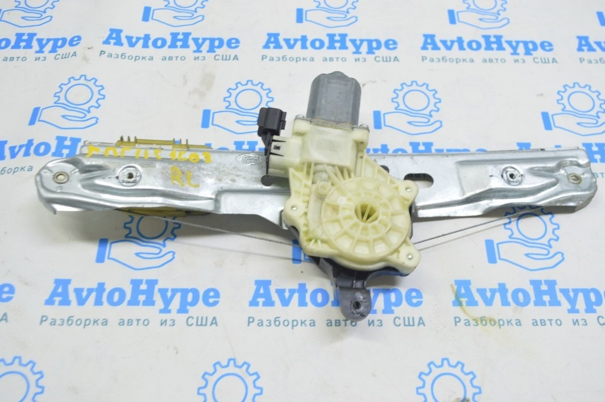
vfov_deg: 38.3
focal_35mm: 34
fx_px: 579
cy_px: 201
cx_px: 302
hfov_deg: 55.1
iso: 400
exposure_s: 1/20
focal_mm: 23
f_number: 5.6
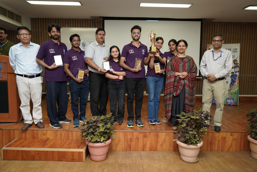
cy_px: 86
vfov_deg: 53.1
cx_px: 128
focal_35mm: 24
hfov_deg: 73.7
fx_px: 171
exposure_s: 1/80
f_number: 5.6
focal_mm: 24
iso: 4000
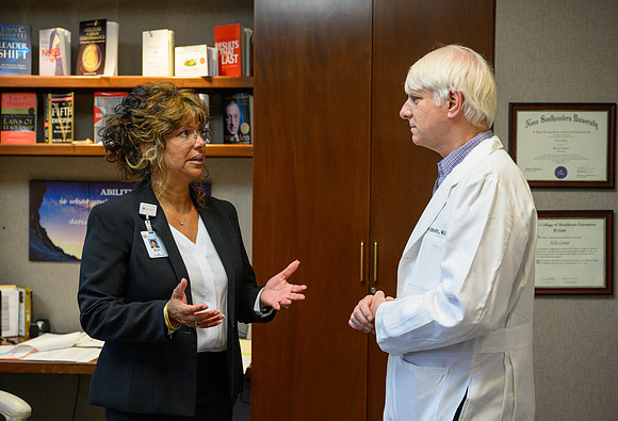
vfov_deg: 28.7
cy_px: 230
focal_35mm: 48
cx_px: 330
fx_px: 823
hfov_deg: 41.1
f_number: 4.5
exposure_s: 1/100
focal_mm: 43
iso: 1000
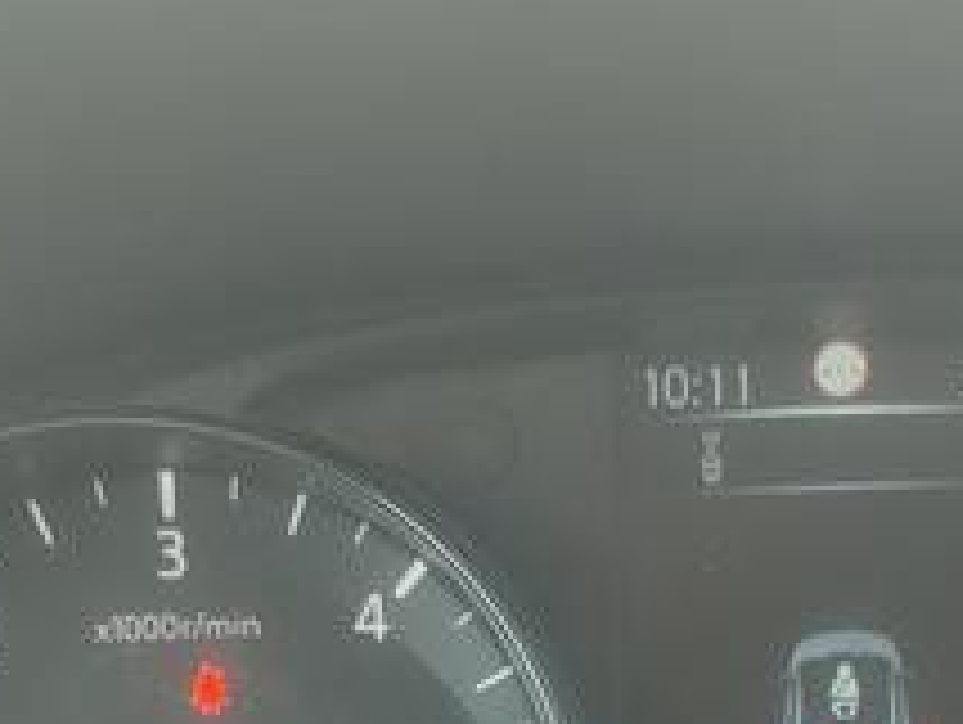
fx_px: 2033
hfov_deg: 26.5
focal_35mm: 73
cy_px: 1023
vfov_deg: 18.4
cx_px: 612
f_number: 1.89
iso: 72
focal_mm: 5.89
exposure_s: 1/50
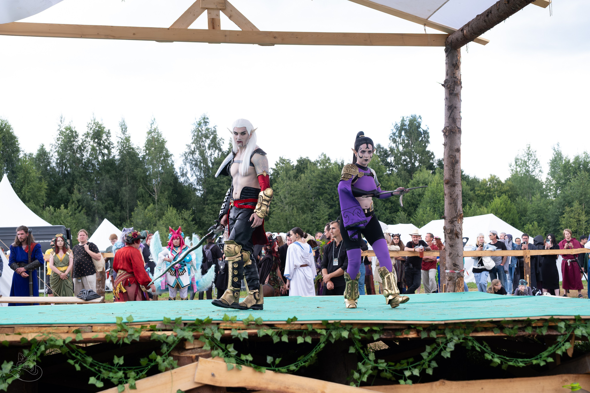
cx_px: 295
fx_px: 819
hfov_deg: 39.6
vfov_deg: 27.0
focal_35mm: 50
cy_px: 196
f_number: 3.6
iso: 800
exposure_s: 1/640
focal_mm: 33.2
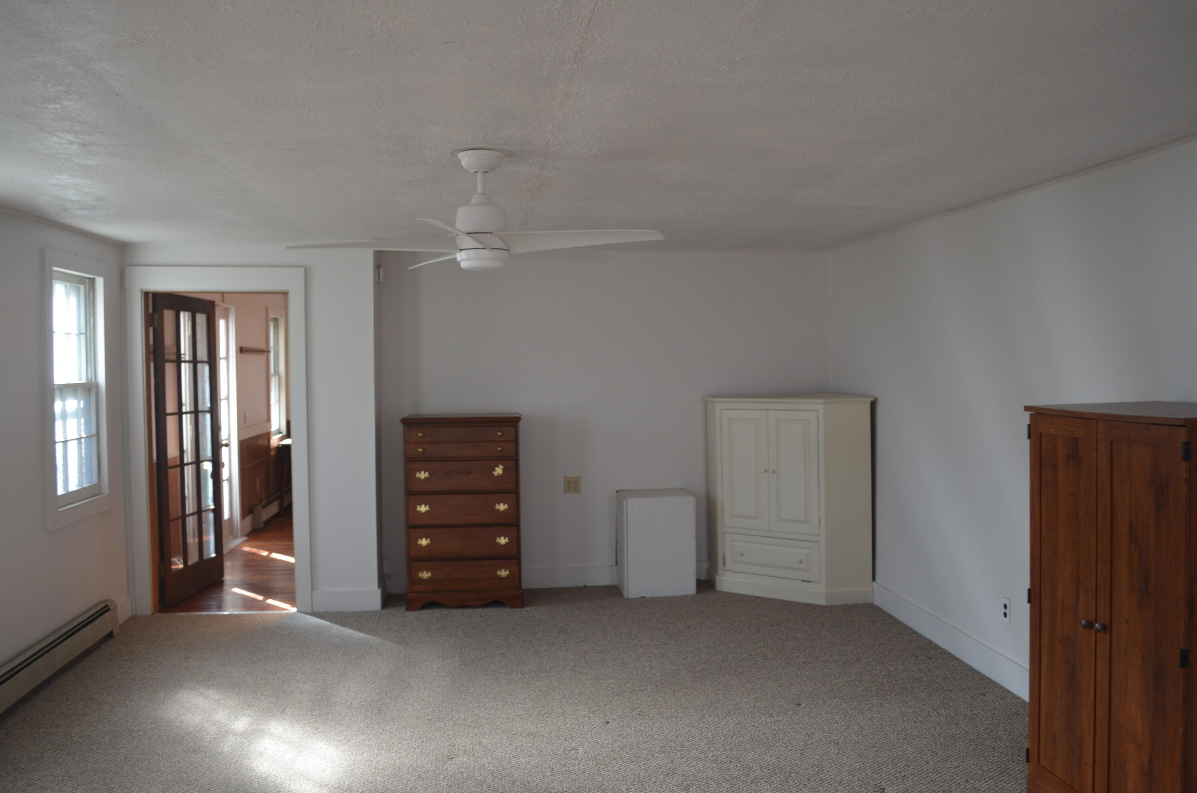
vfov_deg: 43.4
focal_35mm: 30
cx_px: 598
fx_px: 995
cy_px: 396
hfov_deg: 62.0
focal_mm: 20
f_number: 4
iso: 450
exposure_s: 1/60
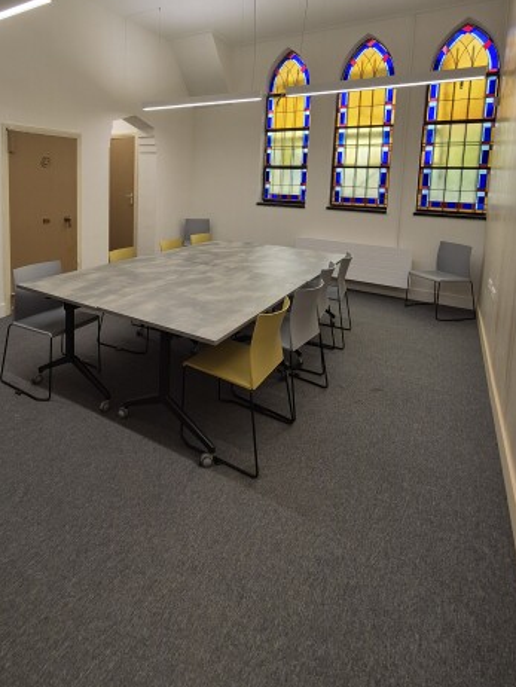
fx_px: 357
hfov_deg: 70.4
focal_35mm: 18
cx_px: 190
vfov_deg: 84.3
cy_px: 222
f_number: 2.2
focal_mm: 2.2
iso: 64
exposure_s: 1/100
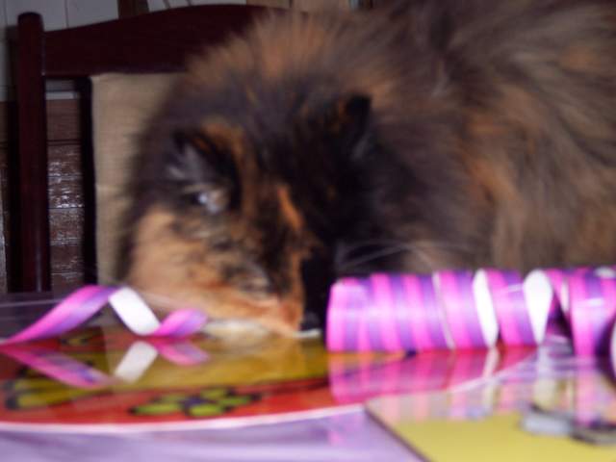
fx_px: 1121
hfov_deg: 30.7
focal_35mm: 63
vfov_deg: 23.3
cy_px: 231
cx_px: 308
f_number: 3.4
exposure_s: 1/45
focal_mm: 13.3
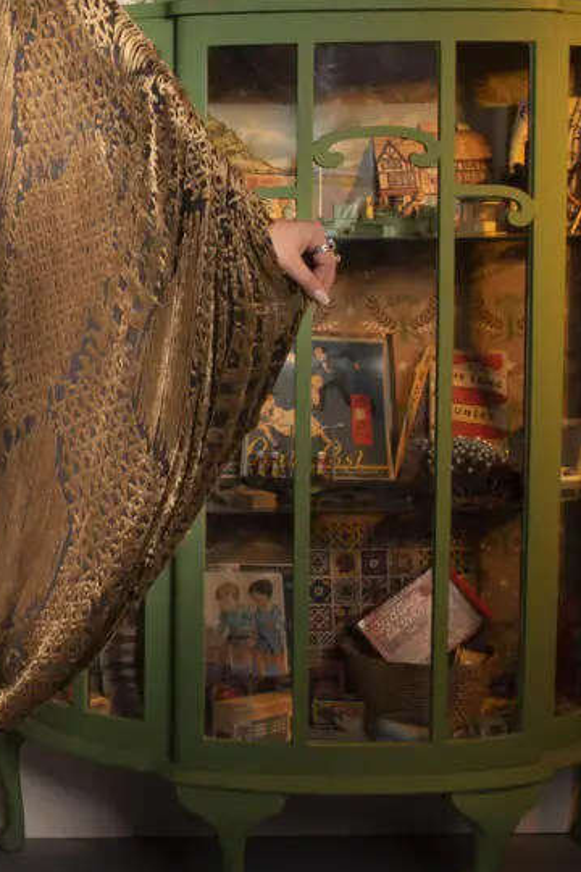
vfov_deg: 26.9
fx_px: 1815
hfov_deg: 17.1
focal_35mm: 75
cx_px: -171
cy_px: 305
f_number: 9
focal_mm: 27
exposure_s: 1/320
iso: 200
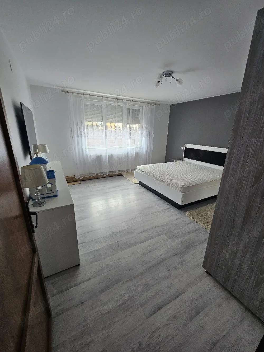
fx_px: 132
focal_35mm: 13
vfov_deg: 106.2
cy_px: 176
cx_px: 132
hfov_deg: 89.9
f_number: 2.2
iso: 100
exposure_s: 1/50.3
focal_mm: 2.2
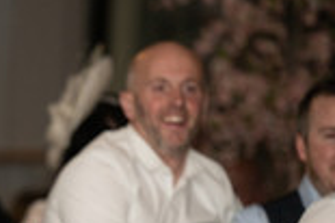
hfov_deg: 4.6
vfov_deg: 3.0
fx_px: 4202
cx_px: -80
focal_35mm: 452
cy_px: 283
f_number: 2.8
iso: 400
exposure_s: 1/200
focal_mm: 175
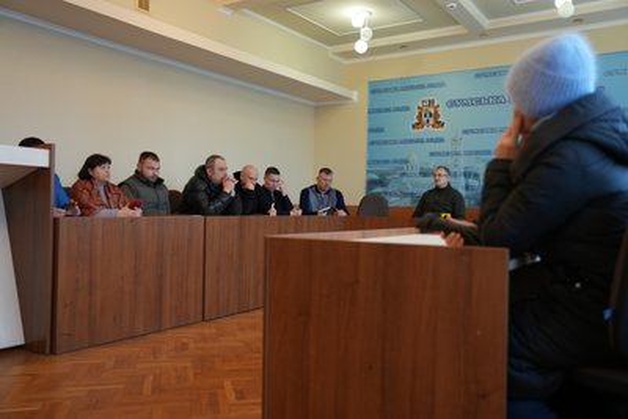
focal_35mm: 32
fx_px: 558
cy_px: 210
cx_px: 314
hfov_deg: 58.7
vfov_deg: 41.1
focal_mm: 32
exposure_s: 1/160
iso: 1600
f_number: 2.8
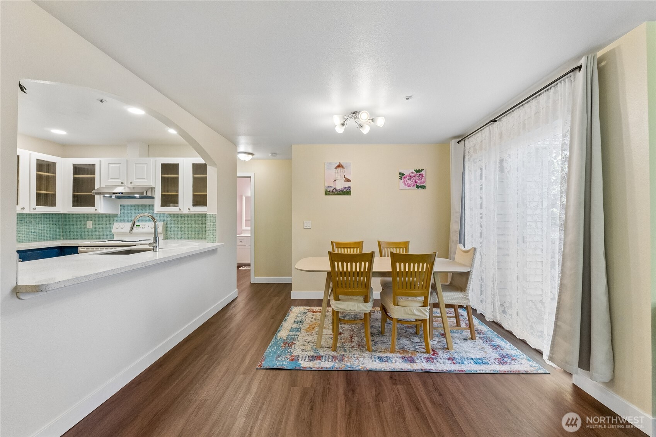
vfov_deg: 77.3
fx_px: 273
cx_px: 328
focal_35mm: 15
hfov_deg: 100.4
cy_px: 218
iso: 800
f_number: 9
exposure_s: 1/30
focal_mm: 10
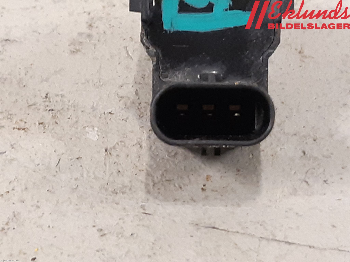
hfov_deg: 67.3
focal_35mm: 26
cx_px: 175
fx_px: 263
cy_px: 131
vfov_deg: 53.1
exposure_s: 1/33
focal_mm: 3.93
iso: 250
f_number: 1.7
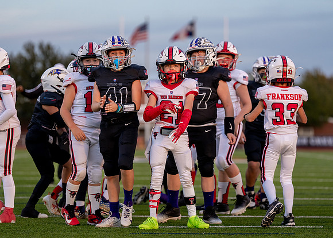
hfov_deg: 12.1
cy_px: 119
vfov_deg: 8.7
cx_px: 166
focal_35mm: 166
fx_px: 1565
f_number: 2.8
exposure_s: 1/1250
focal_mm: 158
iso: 800
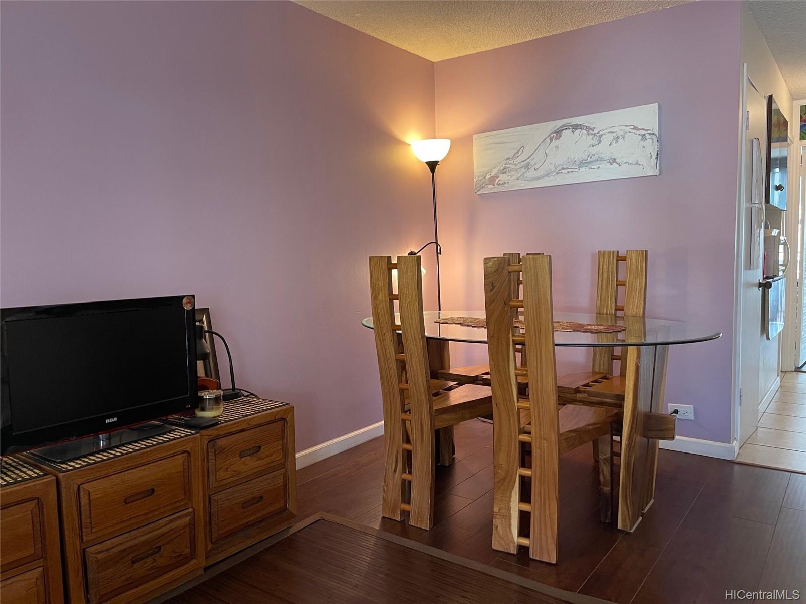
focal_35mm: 26
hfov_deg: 67.3
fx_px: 605
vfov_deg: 53.1
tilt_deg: -4.7
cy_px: 302
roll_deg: +1.4
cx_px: 403
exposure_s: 1/60
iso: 250
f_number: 1.6
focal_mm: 5.1
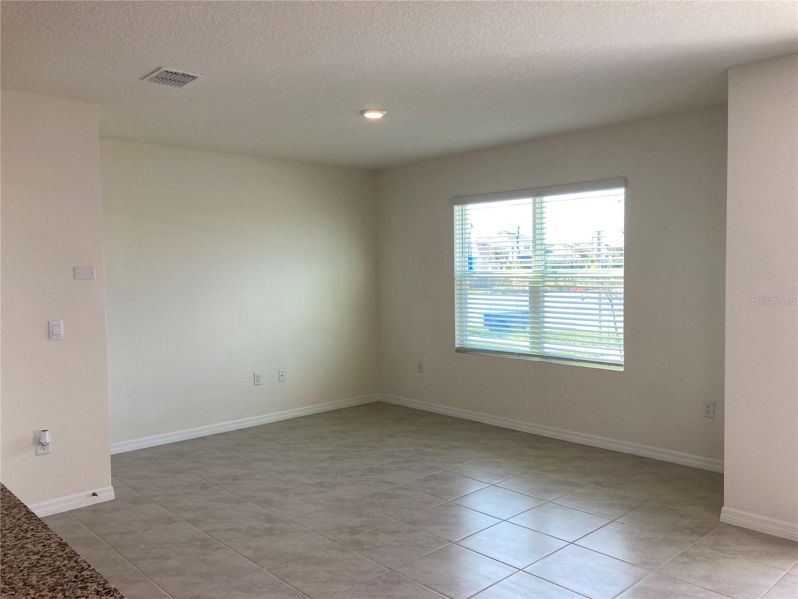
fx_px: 645
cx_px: 399
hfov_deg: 63.4
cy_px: 300
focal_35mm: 28
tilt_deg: -2.6
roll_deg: +0.7
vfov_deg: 49.7
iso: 32
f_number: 1.8
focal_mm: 3.99
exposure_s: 1/120
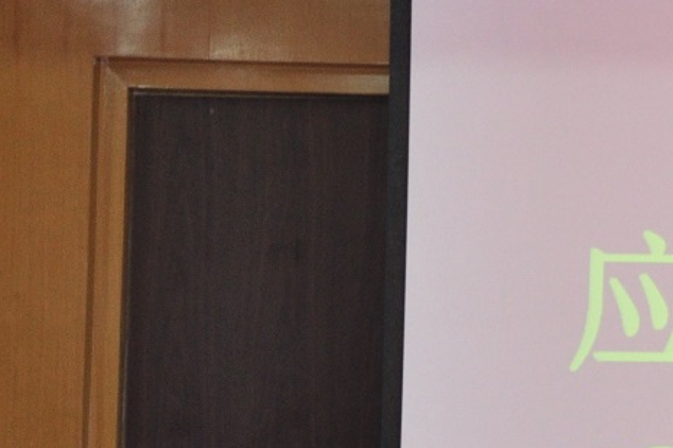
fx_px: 3867
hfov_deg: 9.3
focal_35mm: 207
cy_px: 376
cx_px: 1355
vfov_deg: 6.6
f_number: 4.2
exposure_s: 1/30
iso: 500
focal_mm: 30
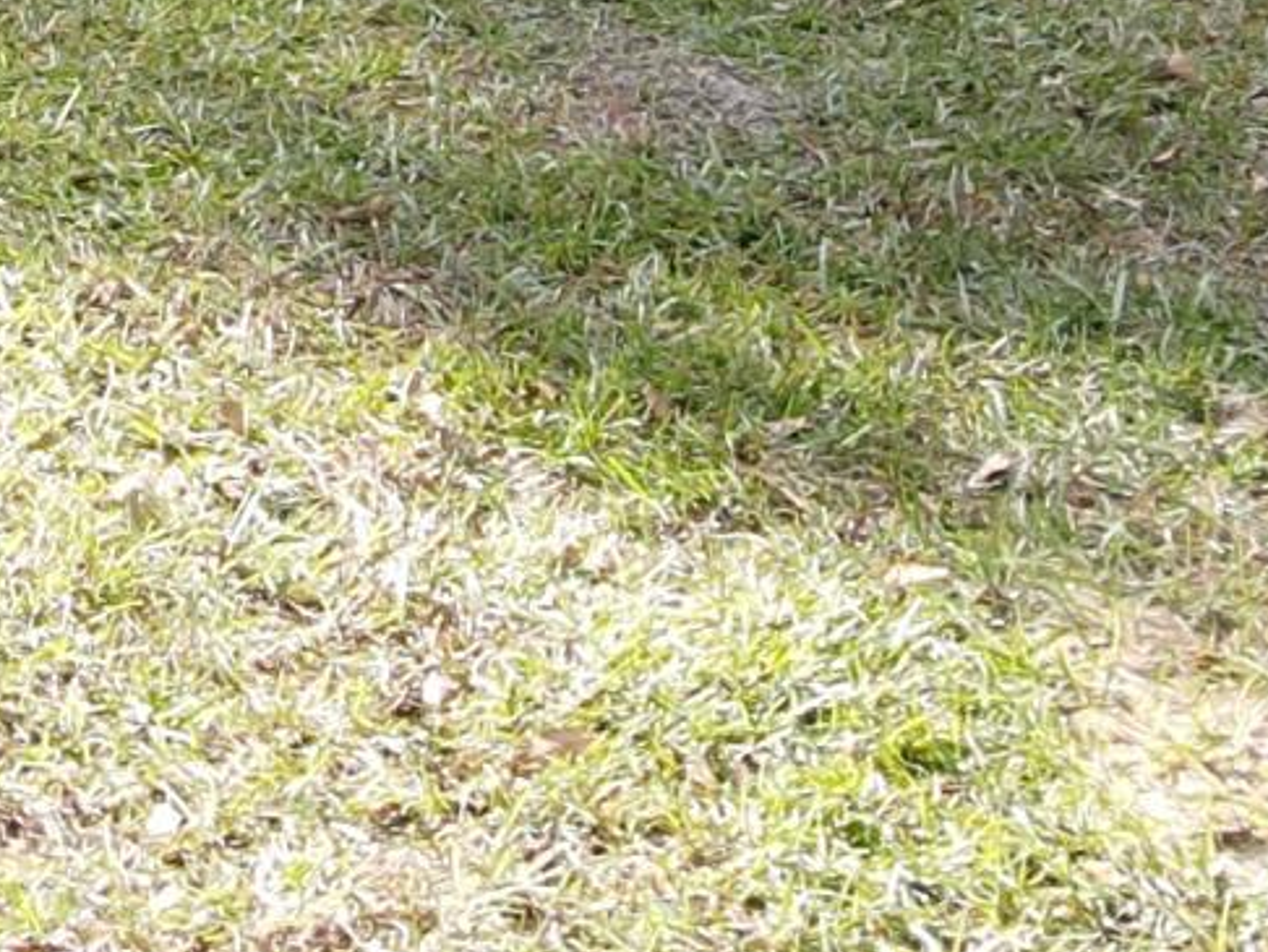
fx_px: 5424
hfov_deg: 12.8
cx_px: -488
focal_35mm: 148
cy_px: -1288
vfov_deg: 9.1
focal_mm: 4.5
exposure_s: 1/100
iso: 100
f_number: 2.8
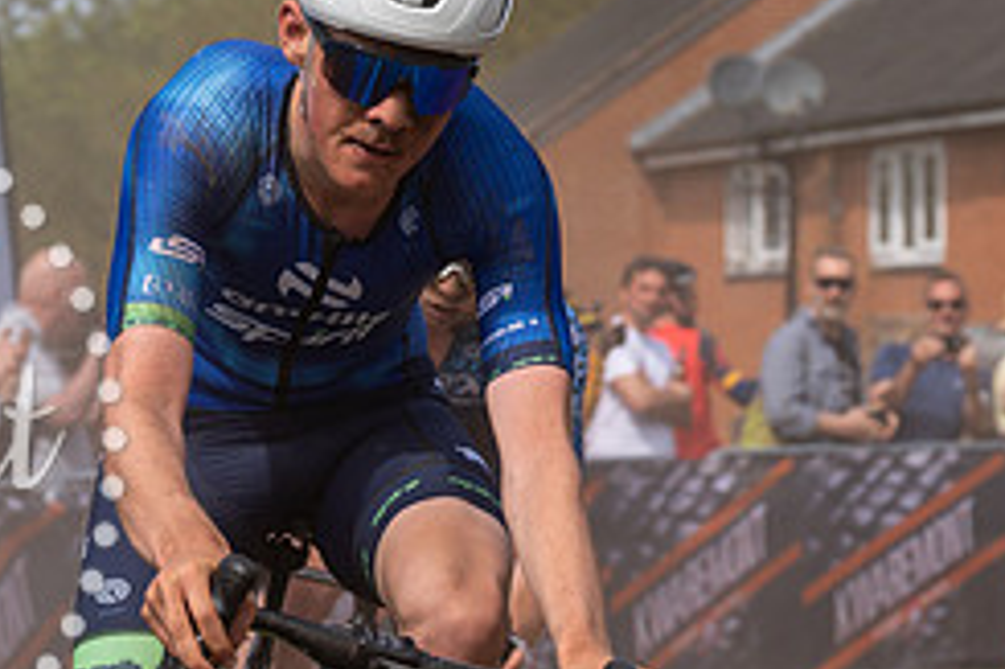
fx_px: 4631
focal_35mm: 166
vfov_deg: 8.3
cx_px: 377
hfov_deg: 12.4
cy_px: 236
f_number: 5
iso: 160
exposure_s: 1/1000
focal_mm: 70
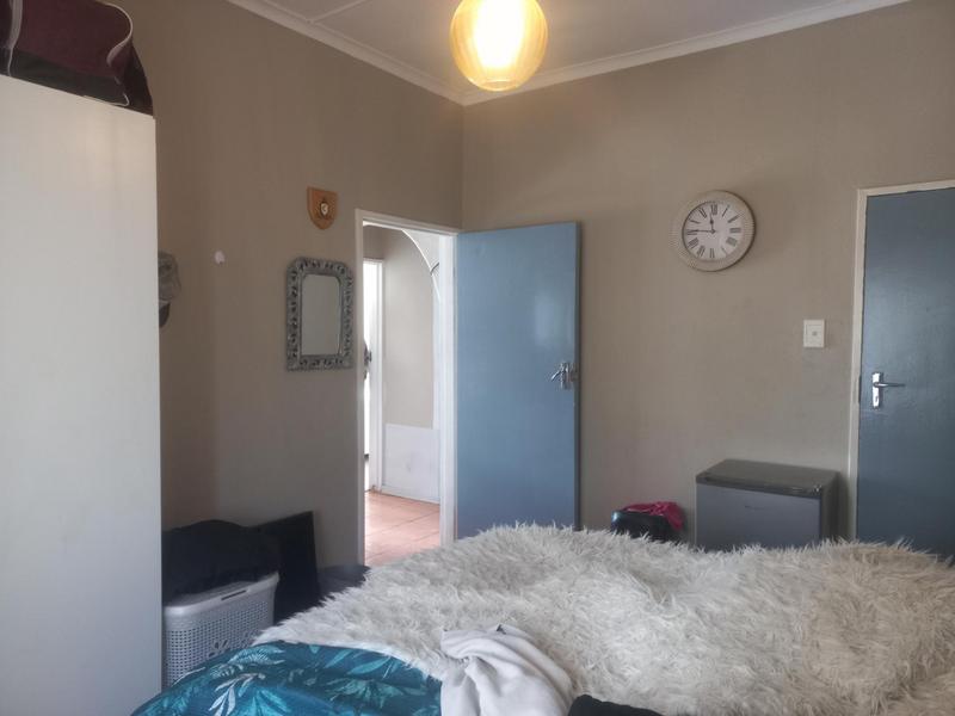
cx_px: 478
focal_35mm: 25
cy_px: 358
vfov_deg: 54.9
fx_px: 690
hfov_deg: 69.4
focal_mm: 4.6
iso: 400
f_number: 1.8
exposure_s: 1/33.3
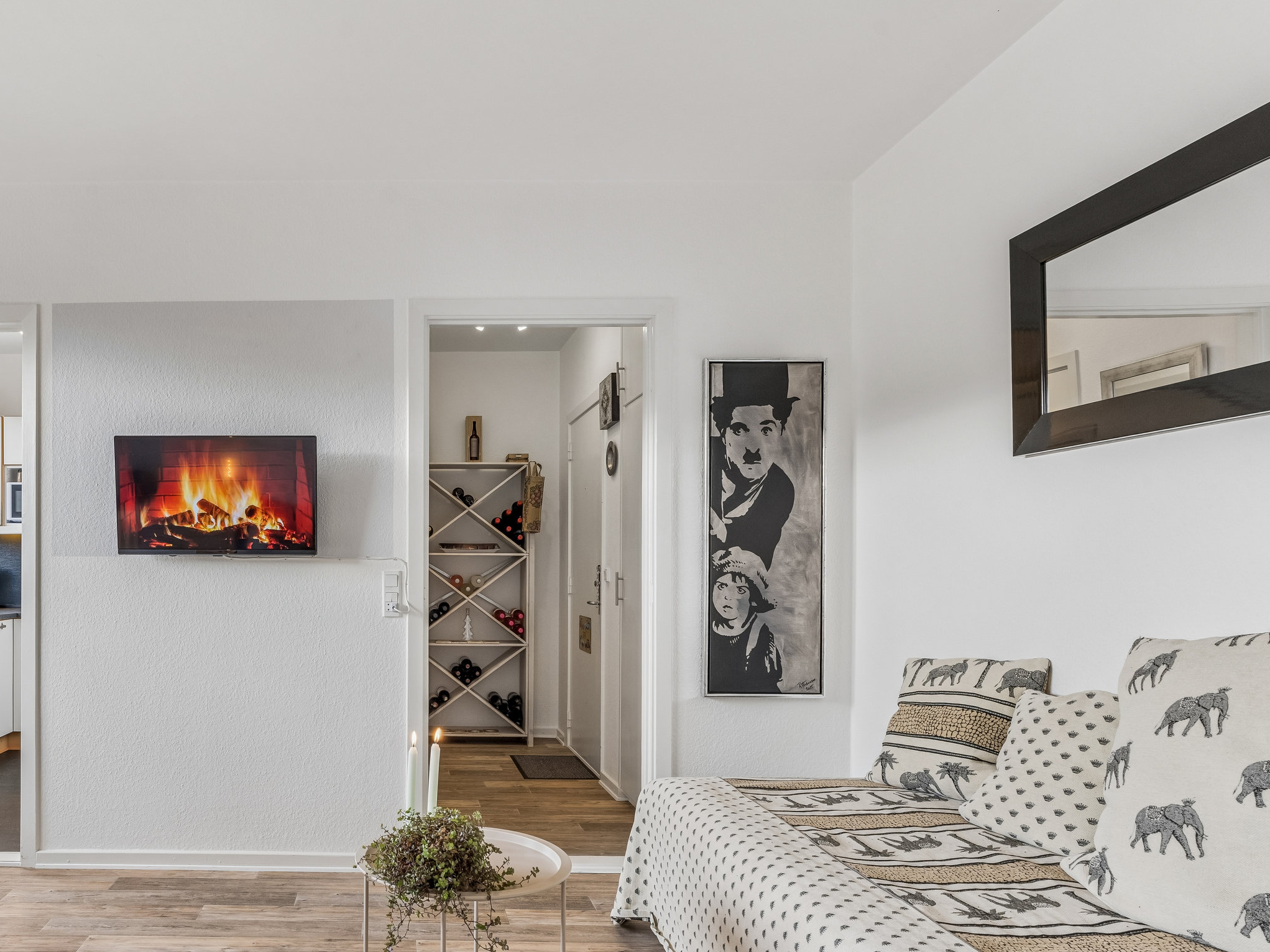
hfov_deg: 68.4
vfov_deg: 56.2
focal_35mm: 24
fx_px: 880
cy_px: 585
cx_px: 367
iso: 200
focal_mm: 17
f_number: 10
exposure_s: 1/13
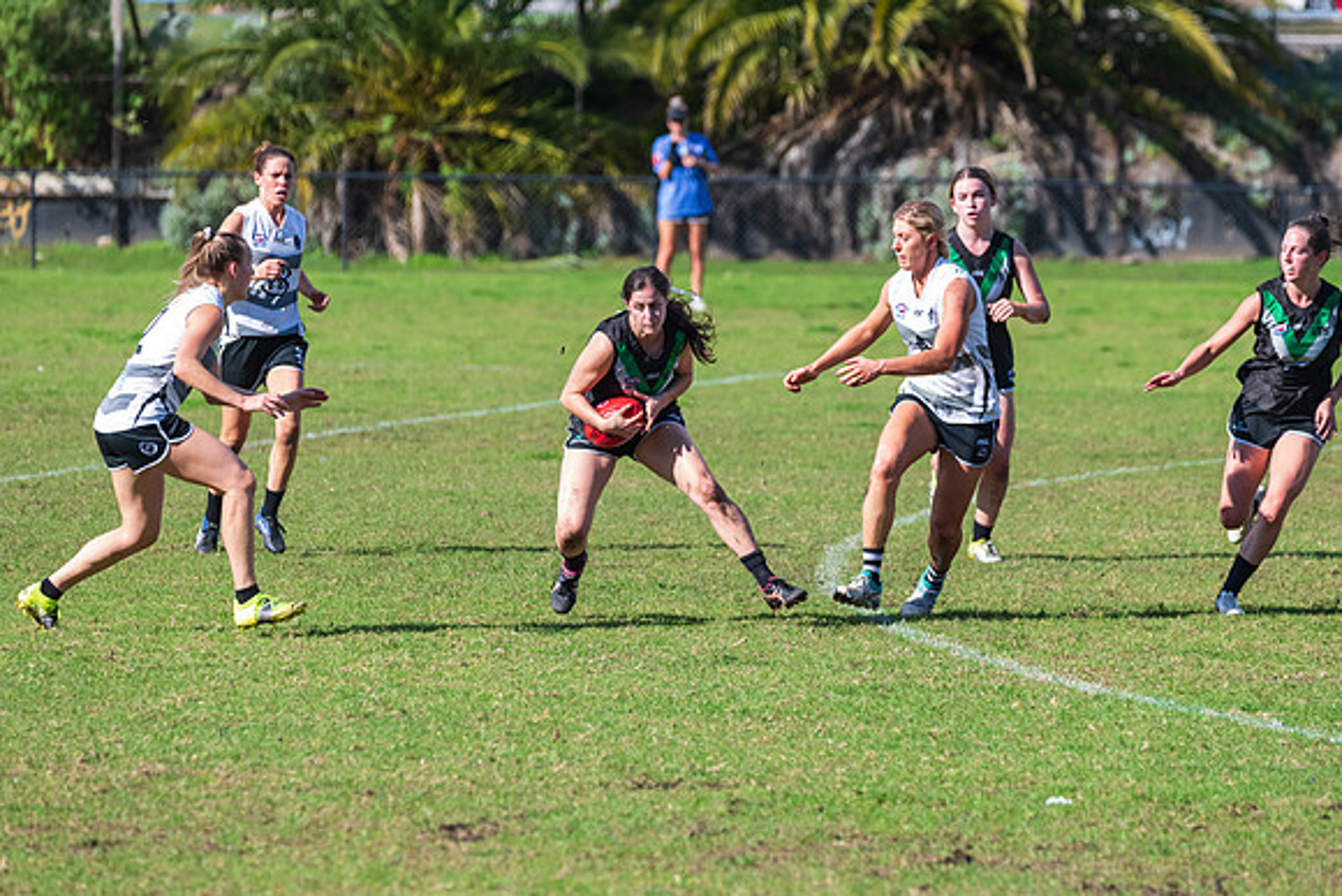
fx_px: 13050
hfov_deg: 5.9
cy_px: 448
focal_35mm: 350
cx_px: 671
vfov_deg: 3.9
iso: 800
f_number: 8
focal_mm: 350
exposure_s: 1/1250
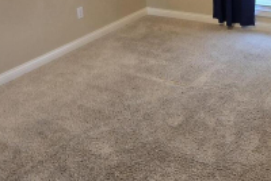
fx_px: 339
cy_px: 20
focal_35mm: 45
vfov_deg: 28.8
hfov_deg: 41.7
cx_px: 217
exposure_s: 1/60
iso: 125
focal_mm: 2.2
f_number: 2.2
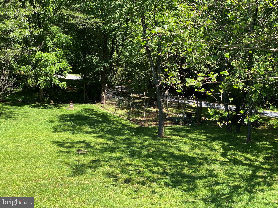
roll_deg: -1.0
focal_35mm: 52
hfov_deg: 36.8
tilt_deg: -6.4
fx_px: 418
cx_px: 139
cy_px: 104
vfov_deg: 28.0
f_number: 2
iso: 20
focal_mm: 6
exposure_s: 1/320
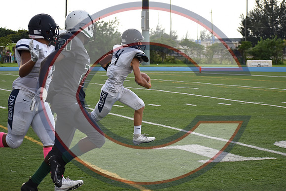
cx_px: 143
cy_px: 96
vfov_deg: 13.0
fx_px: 834
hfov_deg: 19.5
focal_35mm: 105
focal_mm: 70
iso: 640
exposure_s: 1/1000
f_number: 4.5
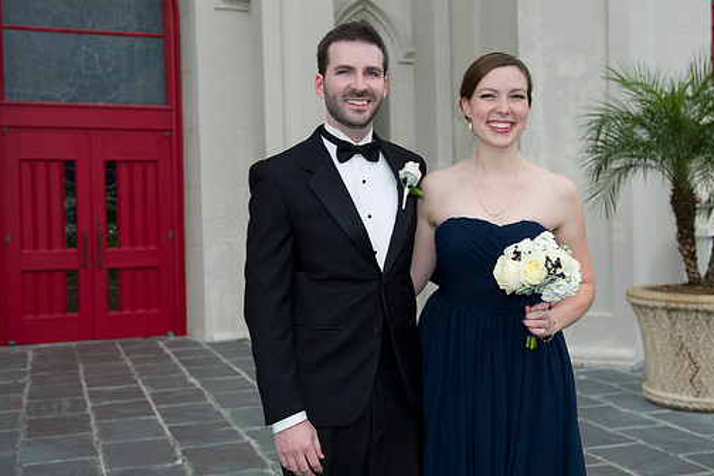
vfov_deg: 29.2
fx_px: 912
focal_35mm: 46
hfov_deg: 42.7
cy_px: 228
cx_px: 387
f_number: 4
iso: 200
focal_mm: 40
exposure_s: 1/125
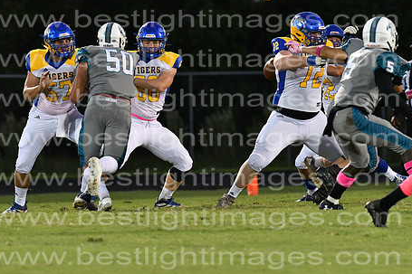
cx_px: 196
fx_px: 6566
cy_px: 120
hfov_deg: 3.6
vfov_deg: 2.4
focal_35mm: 574
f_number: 4.5
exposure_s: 1/800
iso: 6400
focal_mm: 300
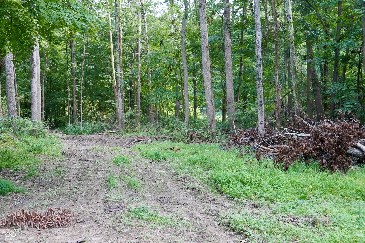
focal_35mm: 45
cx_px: 182
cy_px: 122
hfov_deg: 43.6
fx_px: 456
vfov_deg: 29.9
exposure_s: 1/160
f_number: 4.5
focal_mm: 30
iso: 1250
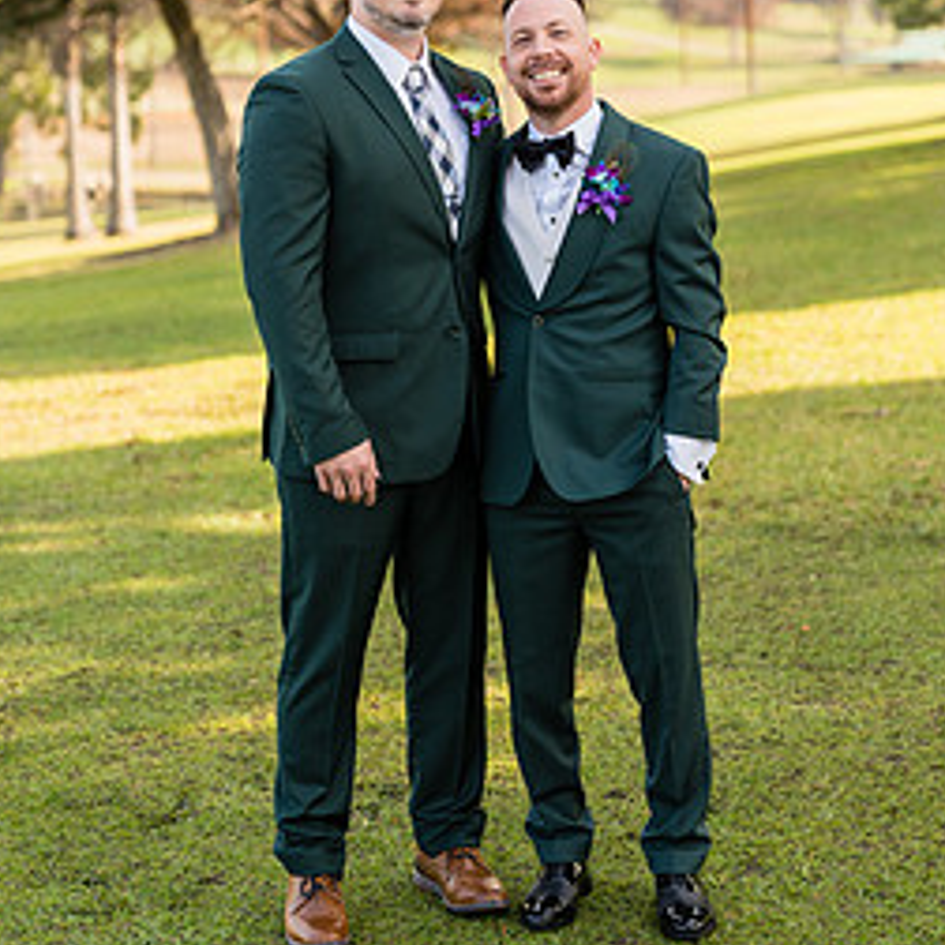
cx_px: 476
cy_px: 218
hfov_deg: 22.8
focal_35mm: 76
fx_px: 2347
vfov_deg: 22.5
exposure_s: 1/2000
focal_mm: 50
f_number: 2
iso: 320
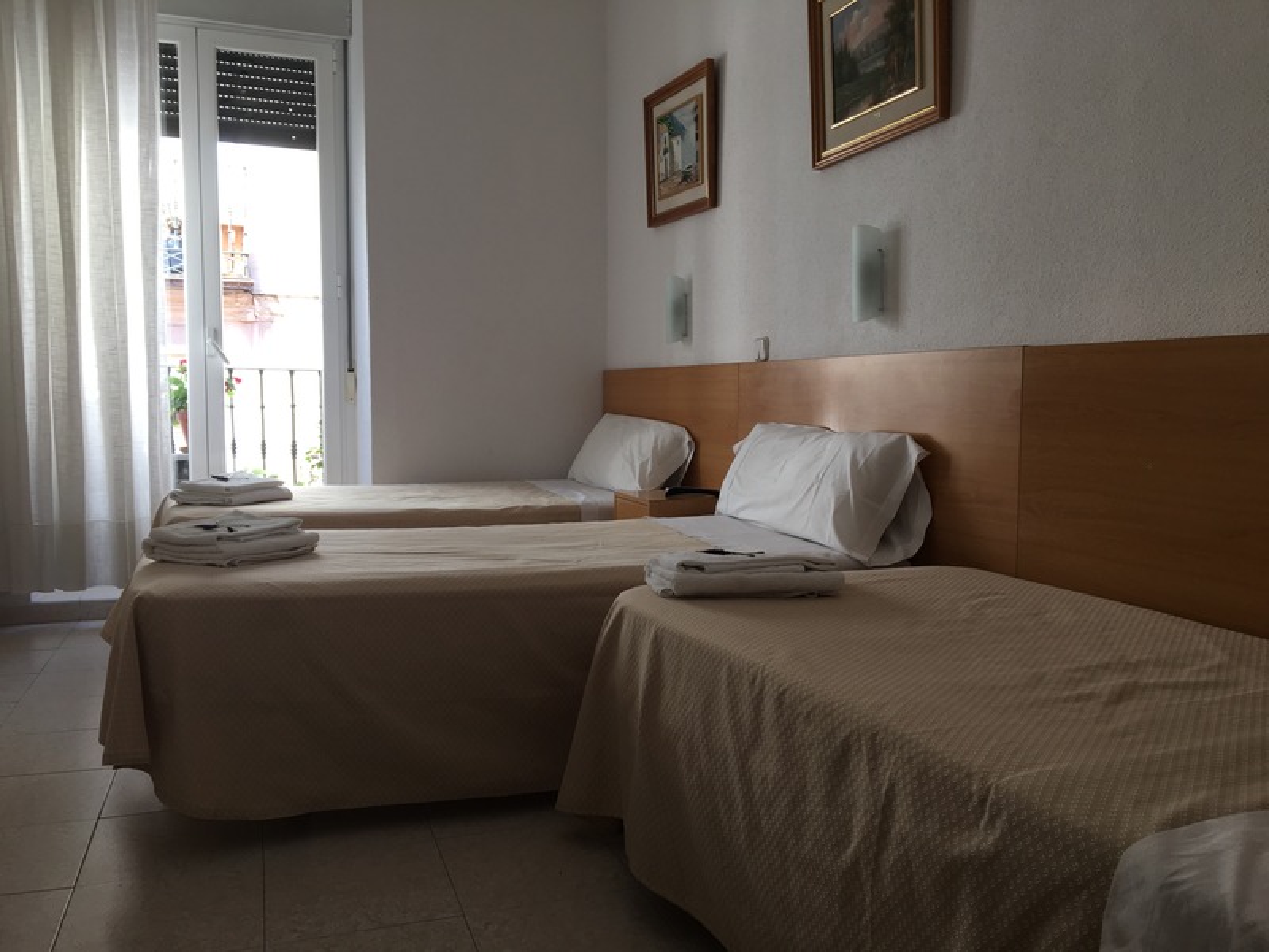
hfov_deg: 61.7
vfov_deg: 48.2
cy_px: 476
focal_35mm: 29
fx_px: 1063
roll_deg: +0.2
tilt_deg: -4.2
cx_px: 634
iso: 25
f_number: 2.2
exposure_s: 1/50
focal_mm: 4.15
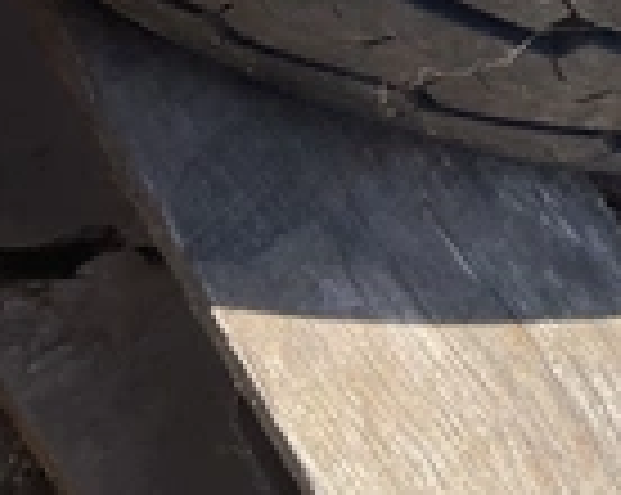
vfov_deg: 17.5
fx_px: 1505
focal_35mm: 82
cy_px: -144
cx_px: 747
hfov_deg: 21.6
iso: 25
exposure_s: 1/519
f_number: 1.8
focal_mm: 3
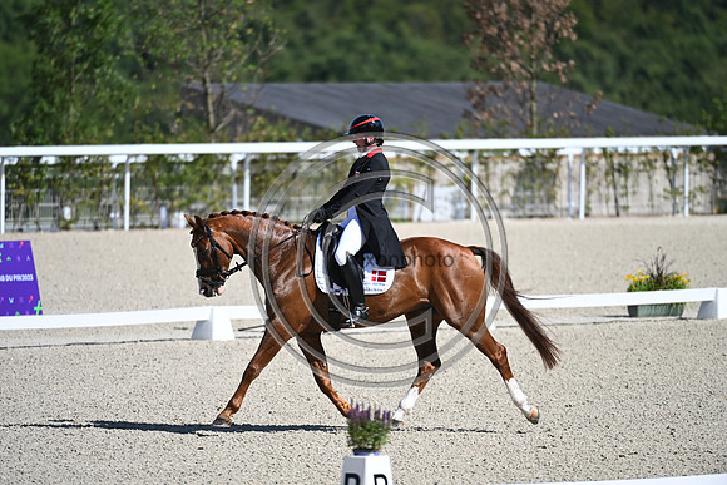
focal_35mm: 400
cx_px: 364
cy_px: 242
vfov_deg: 3.4
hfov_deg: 5.2
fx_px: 8079
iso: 220
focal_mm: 400
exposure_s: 1/1600
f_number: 4.5
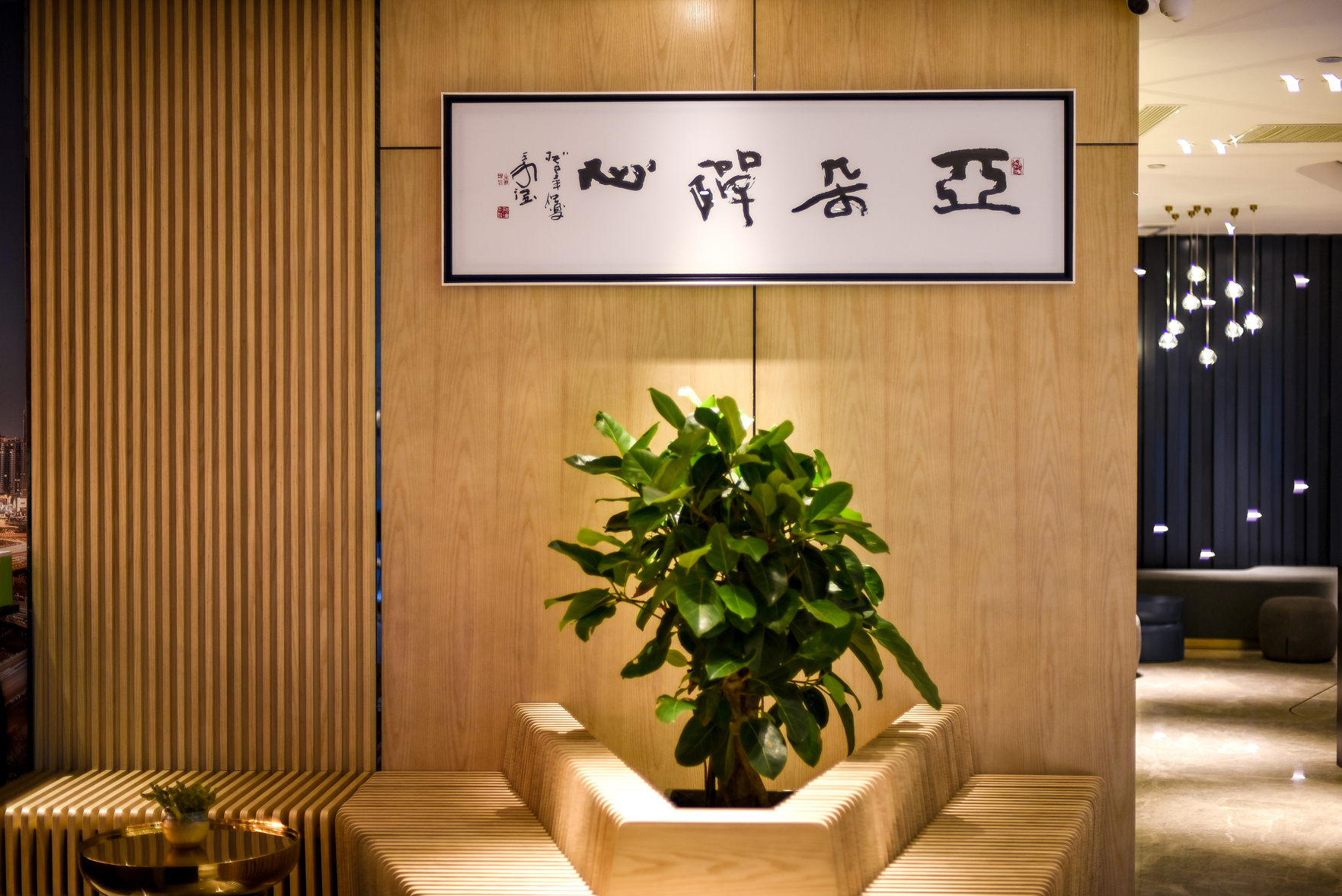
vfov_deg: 27.0
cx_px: 671
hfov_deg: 39.6
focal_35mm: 50
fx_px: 1865
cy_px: 448
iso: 220
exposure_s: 1/60
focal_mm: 50
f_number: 1.6
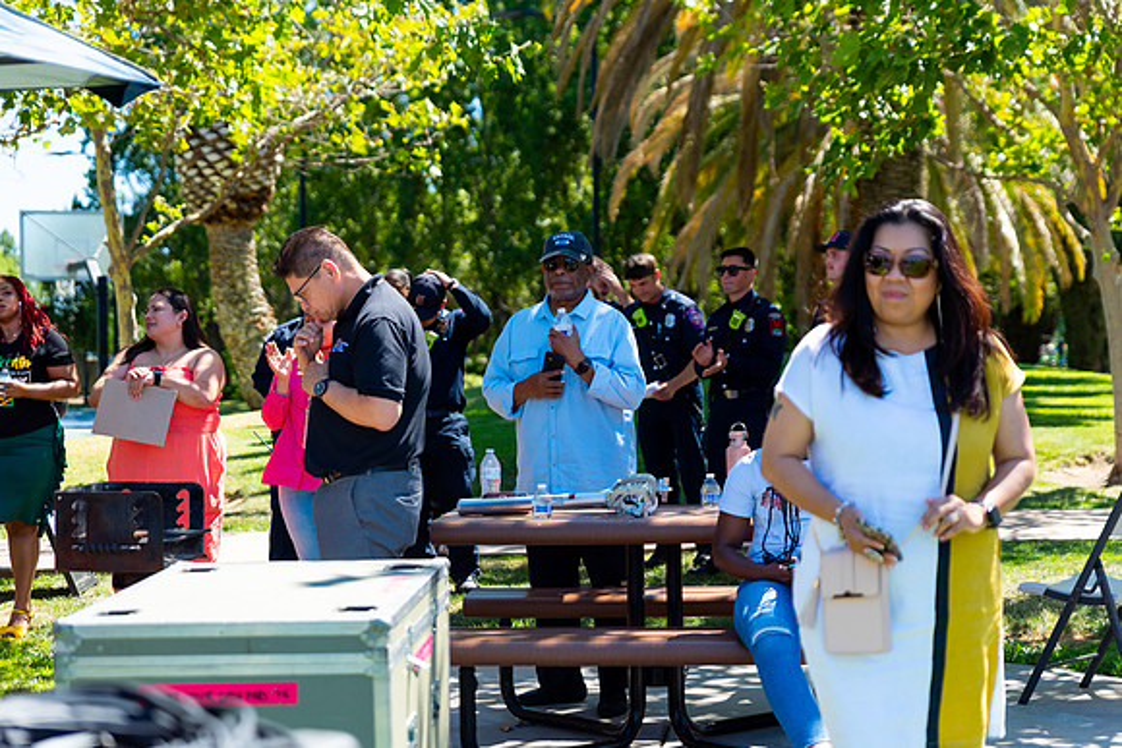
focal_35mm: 70
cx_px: 561
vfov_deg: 19.5
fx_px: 2182
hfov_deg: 28.8
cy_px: 374
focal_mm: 70
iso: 125
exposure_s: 1/4000
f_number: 2.8
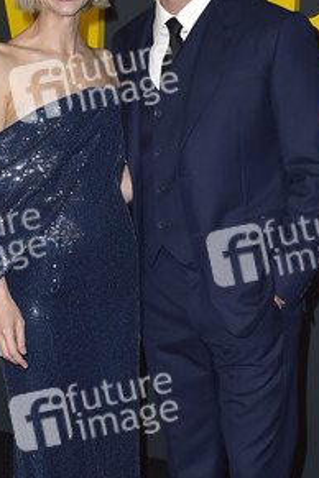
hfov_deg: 24.6
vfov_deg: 35.9
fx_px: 731
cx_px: 142
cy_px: 166
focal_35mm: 55
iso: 320
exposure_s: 1/250
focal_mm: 40
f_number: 6.3
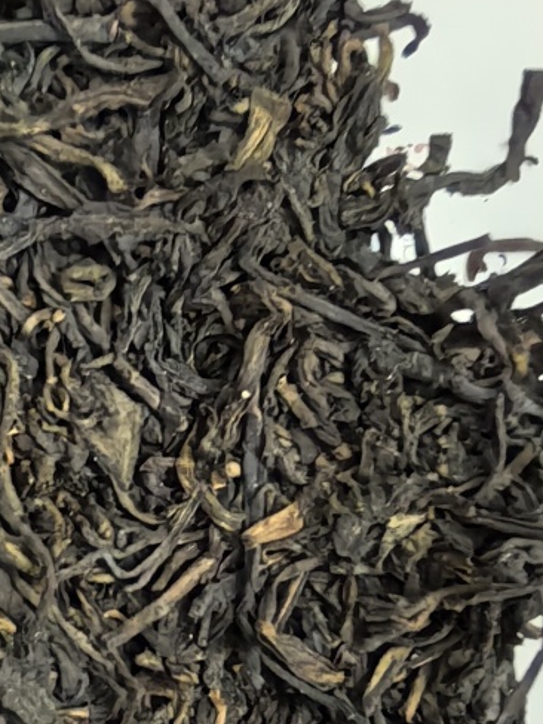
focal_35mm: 59
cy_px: 622
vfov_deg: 31.5
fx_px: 1234
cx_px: 90
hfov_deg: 24.3
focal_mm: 1.68
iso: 320
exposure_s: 1/40
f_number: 2.2
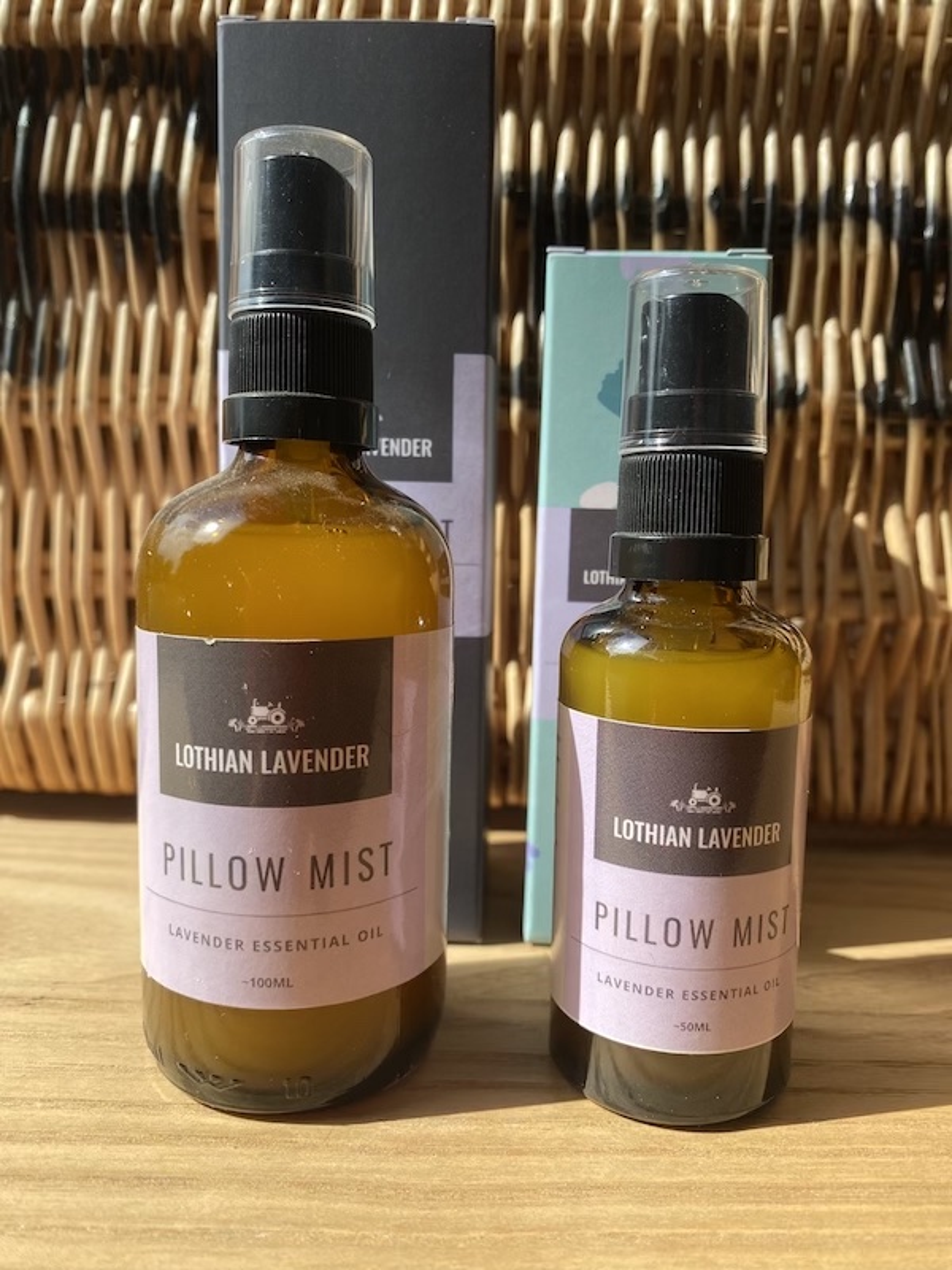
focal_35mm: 26
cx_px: 476
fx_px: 953
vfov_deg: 67.3
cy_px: 635
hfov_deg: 53.1
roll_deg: -0.5
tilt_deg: -6.0
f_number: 1.8
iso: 32
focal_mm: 4.25
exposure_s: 1/1330
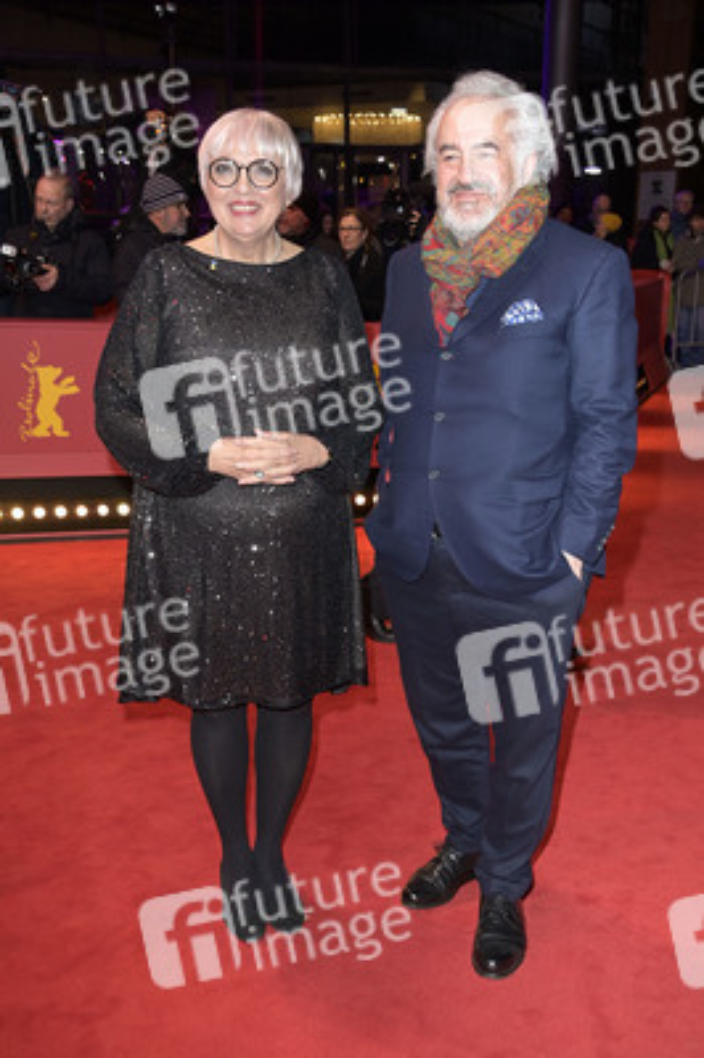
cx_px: 352
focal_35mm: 42
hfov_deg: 31.8
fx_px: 1234
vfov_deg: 46.4
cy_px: 529
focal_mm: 42
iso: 1000
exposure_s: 1/250
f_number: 5.6
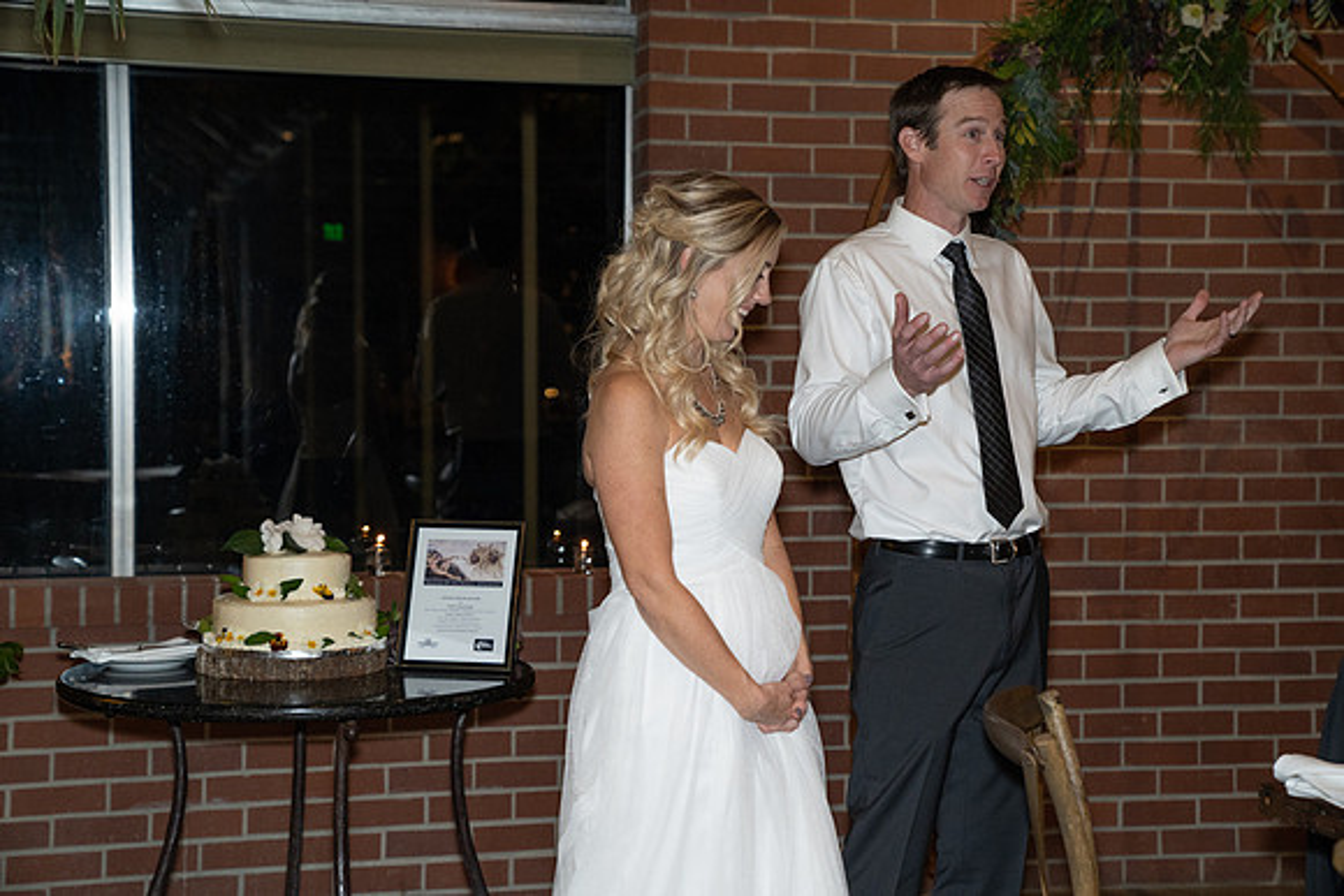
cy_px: 448
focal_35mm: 64
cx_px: 672
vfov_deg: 21.3
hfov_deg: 31.4
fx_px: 2390
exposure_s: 1/125
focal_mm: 64
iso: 2500
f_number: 3.5
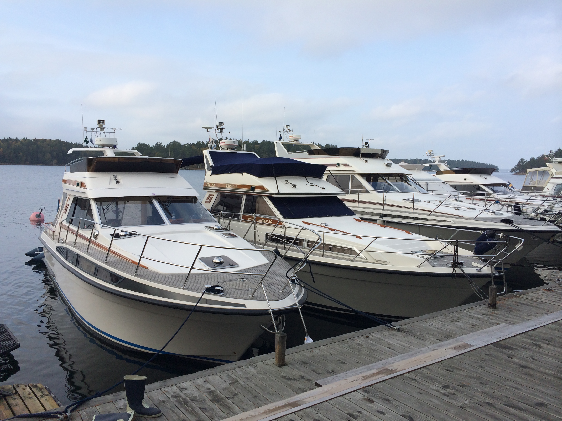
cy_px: 210
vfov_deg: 46.8
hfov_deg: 60.0
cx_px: 281
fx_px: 487
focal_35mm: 30
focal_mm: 4.12
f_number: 2.2
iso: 40
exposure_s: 1/1325
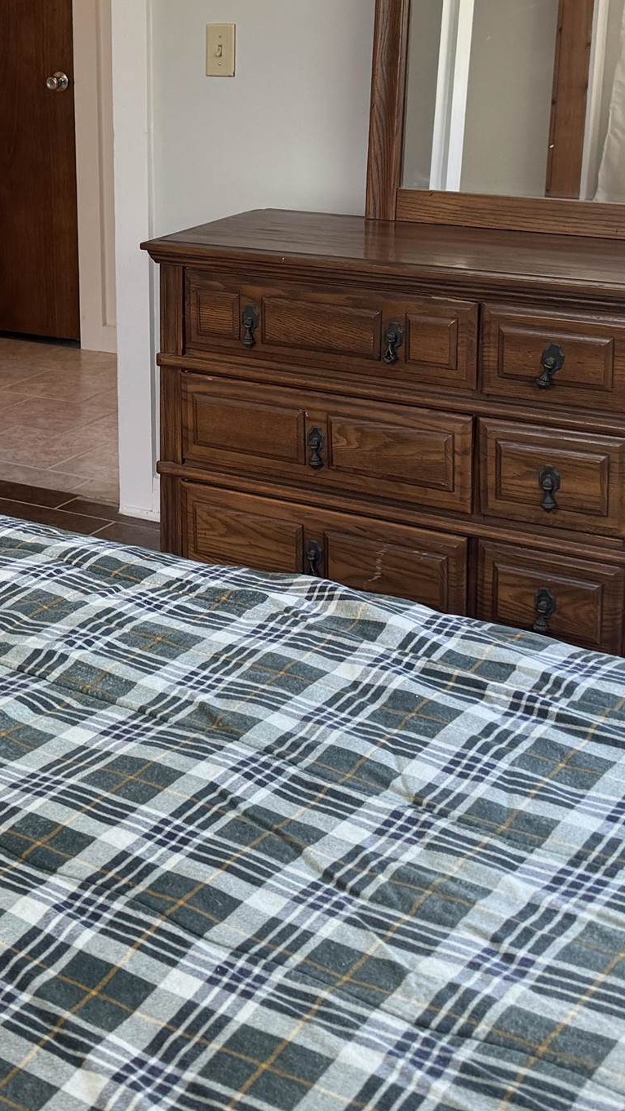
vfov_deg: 34.7
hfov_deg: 19.6
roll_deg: +2.7
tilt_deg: -11.8
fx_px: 1738
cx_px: -35
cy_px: 282
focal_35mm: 59
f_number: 1.78
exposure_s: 1/120
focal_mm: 6.76
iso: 125
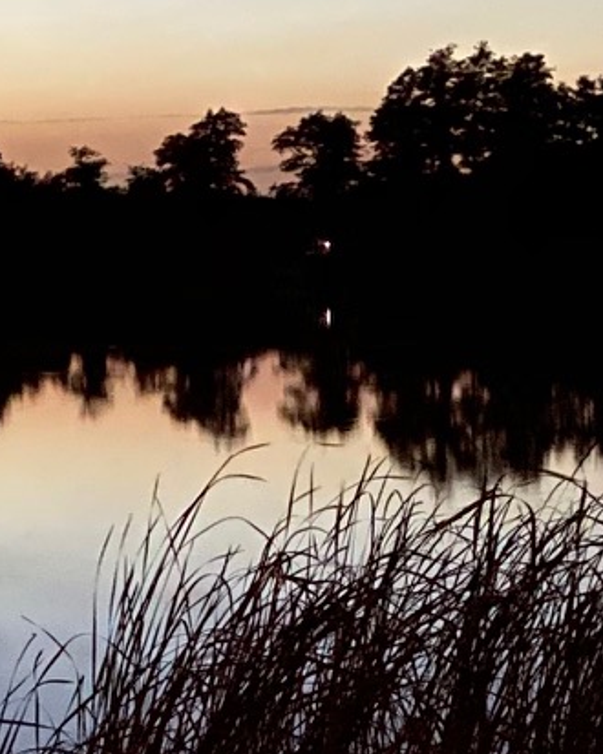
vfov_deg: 15.1
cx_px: 263
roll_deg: +1.1
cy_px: 842
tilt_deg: -12.0
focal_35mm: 124
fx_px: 2768
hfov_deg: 12.4
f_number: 1.8
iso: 1000
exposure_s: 1/2
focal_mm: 4.25
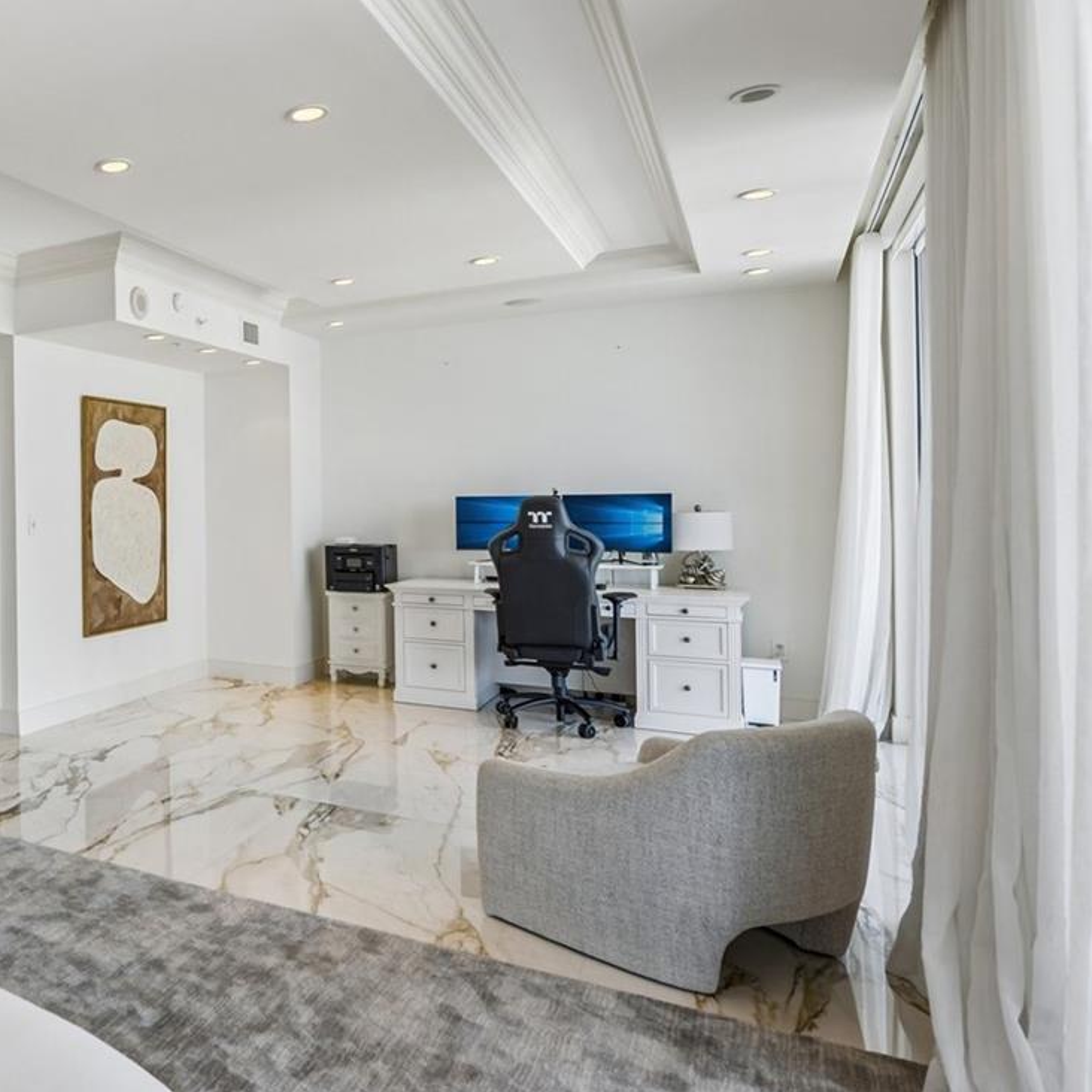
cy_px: 507
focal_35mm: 26
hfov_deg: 49.5
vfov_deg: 60.9
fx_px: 928
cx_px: -3
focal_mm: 14
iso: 200
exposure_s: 1/25
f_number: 9
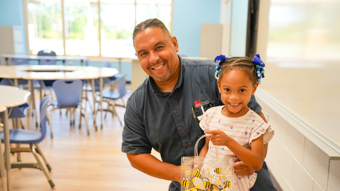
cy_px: 116
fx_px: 397
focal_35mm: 44
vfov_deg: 27.0
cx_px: 169
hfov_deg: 46.4
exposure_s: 1/125
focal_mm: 41
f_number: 2.8
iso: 250
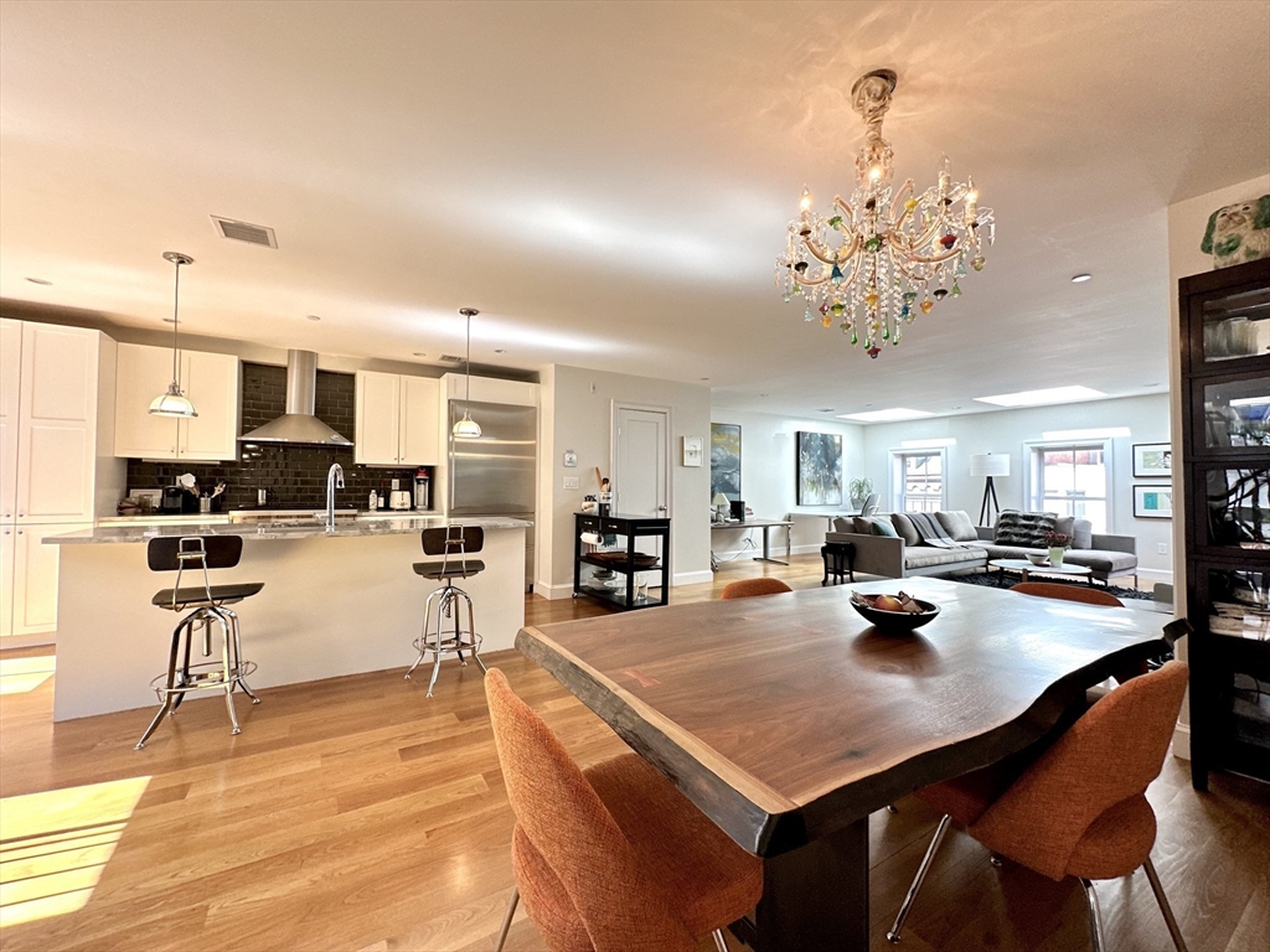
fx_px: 514
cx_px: 635
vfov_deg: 85.7
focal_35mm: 14
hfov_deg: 102.1
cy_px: 476
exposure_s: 1/120
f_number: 2.2
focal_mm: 2.22
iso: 80
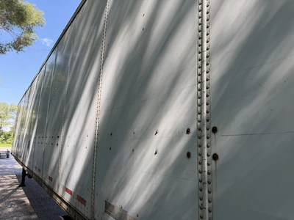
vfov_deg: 56.8
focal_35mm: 24
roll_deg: -0.2
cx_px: 147
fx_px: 204
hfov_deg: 71.6
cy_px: 110
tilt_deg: +12.3
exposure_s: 1/478
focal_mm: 6.76
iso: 80
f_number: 1.78
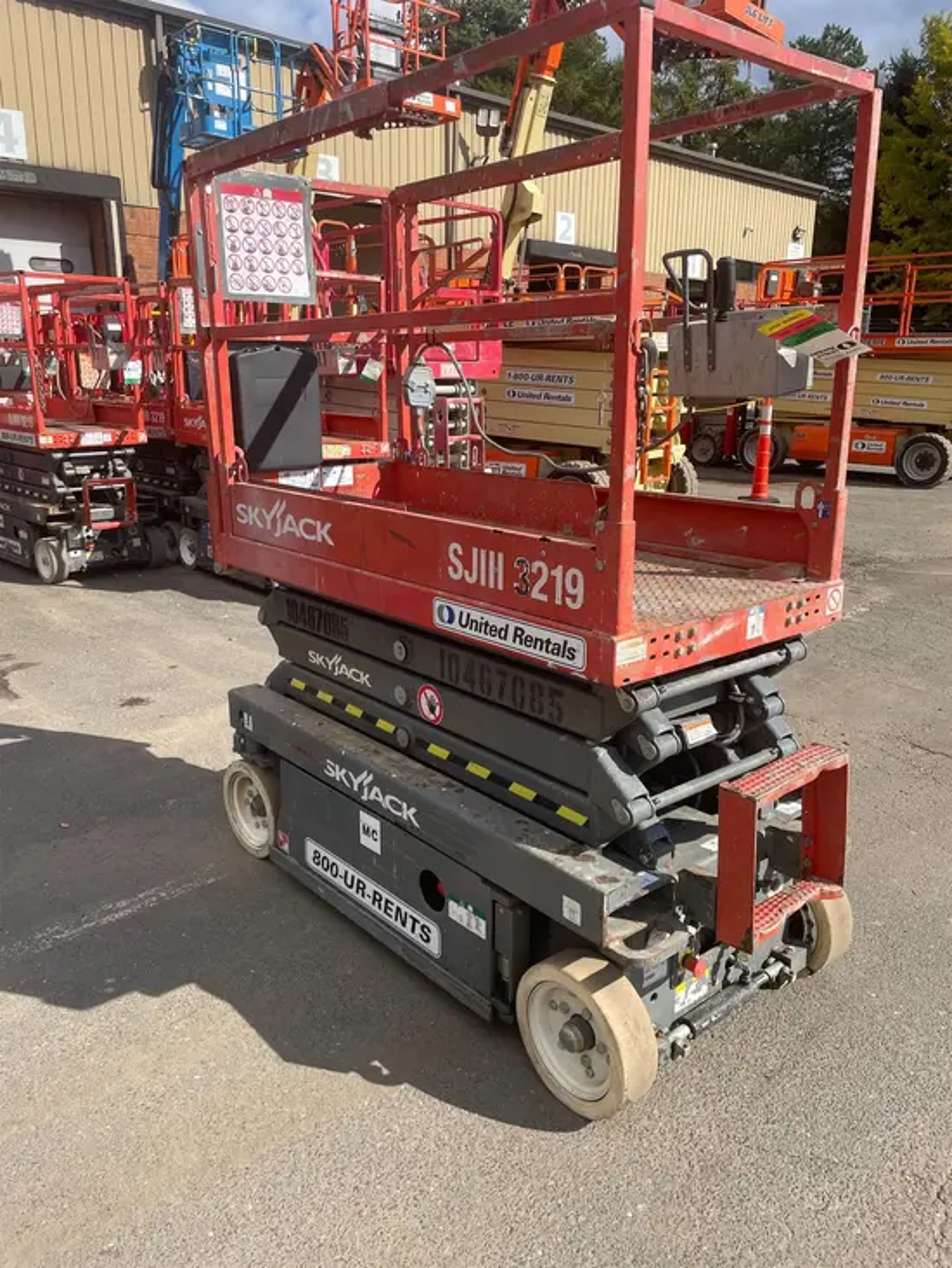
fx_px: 953
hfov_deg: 53.1
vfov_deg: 67.3
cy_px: 634
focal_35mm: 26
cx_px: 476
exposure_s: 1/3731
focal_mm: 4.2
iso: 50
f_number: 1.6
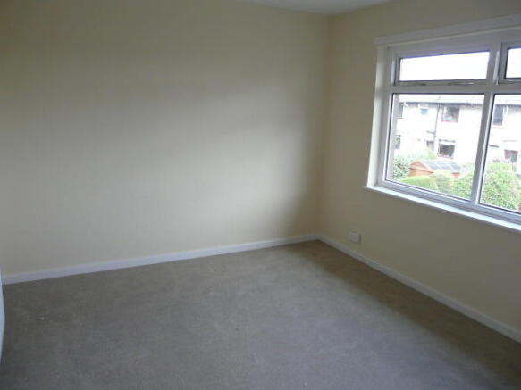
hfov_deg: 63.5
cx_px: 260
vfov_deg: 49.7
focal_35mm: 28
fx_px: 421
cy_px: 195
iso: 100
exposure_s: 1/50
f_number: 2.8
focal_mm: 4.6
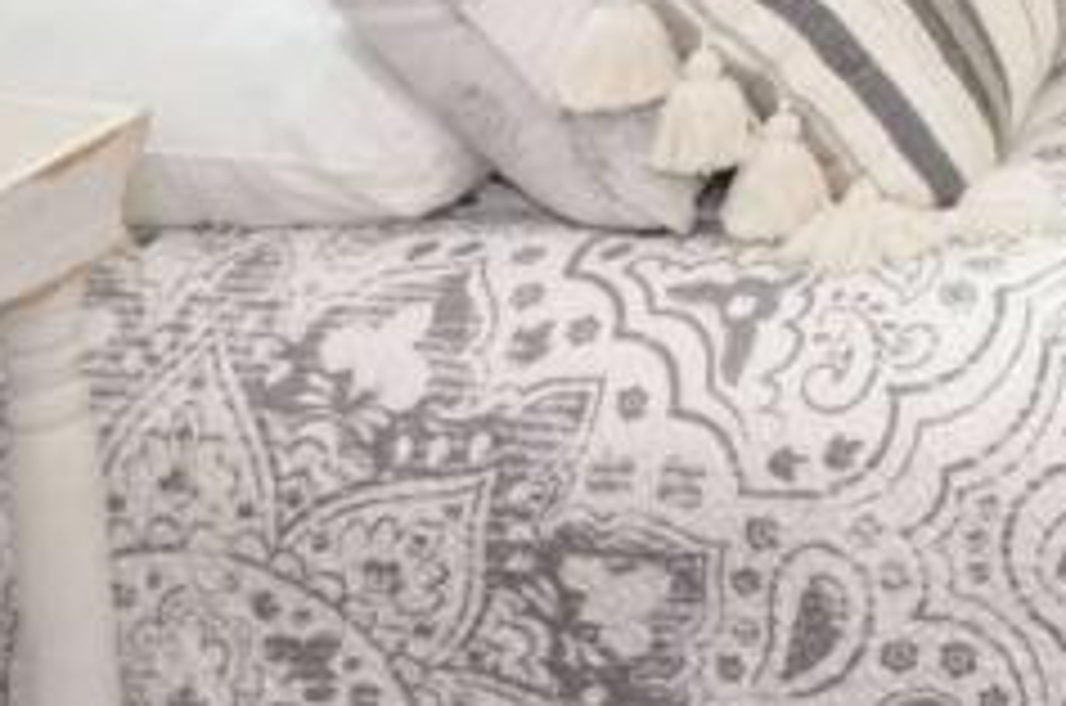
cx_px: 1781
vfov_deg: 15.1
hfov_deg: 20.8
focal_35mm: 76
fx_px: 2246
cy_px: -616
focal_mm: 10
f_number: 4
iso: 400
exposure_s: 1/60
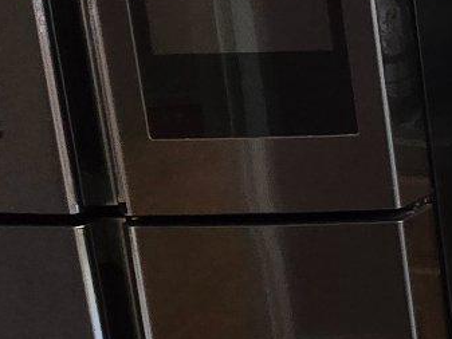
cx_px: 1026
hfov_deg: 15.7
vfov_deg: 18.4
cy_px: 44
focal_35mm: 79
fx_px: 1032
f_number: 2.2
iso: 320
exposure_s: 1/60
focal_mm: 2.2
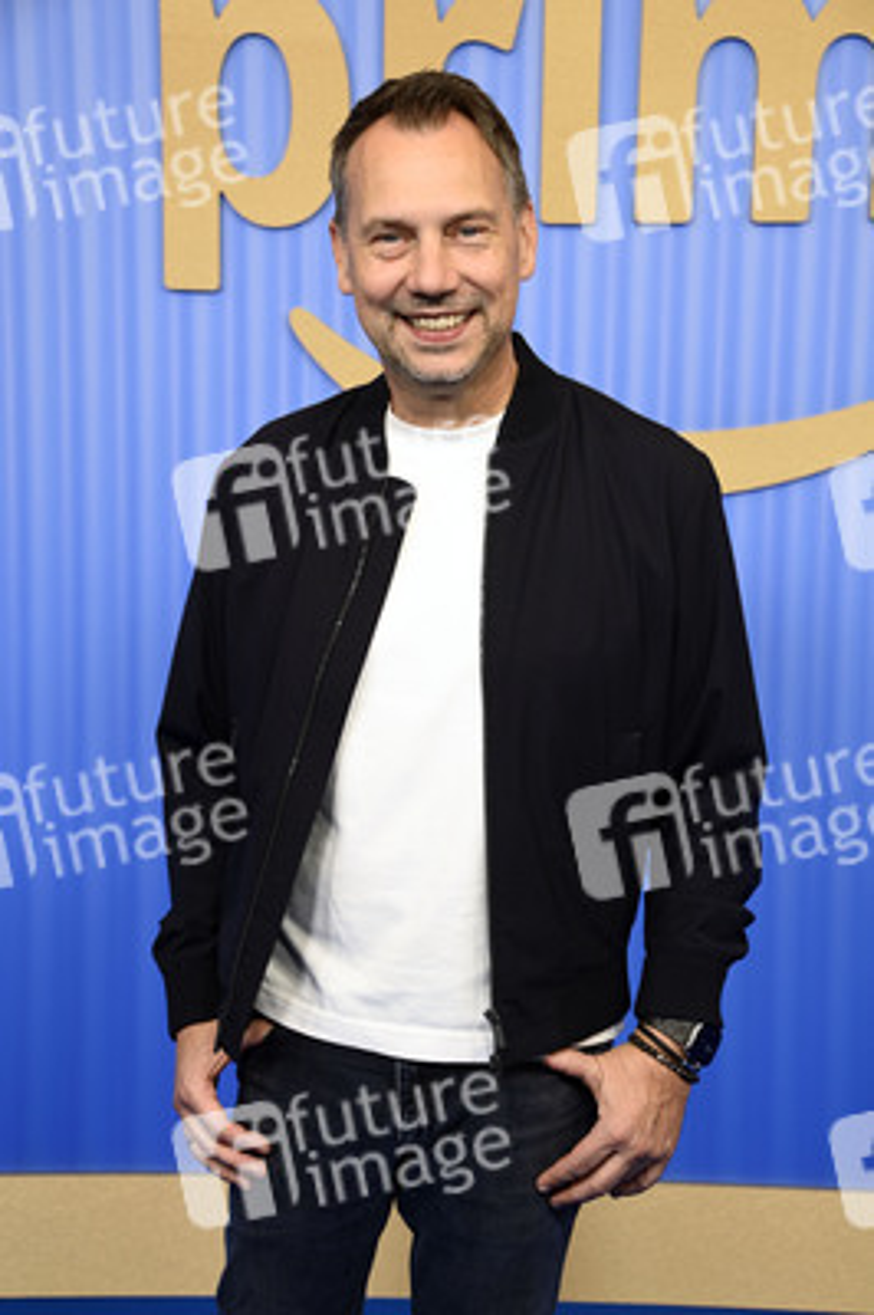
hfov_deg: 21.9
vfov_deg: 32.4
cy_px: 658
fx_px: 2262
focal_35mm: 62
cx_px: 437
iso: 400
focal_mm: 62
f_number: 5.6
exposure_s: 1/125
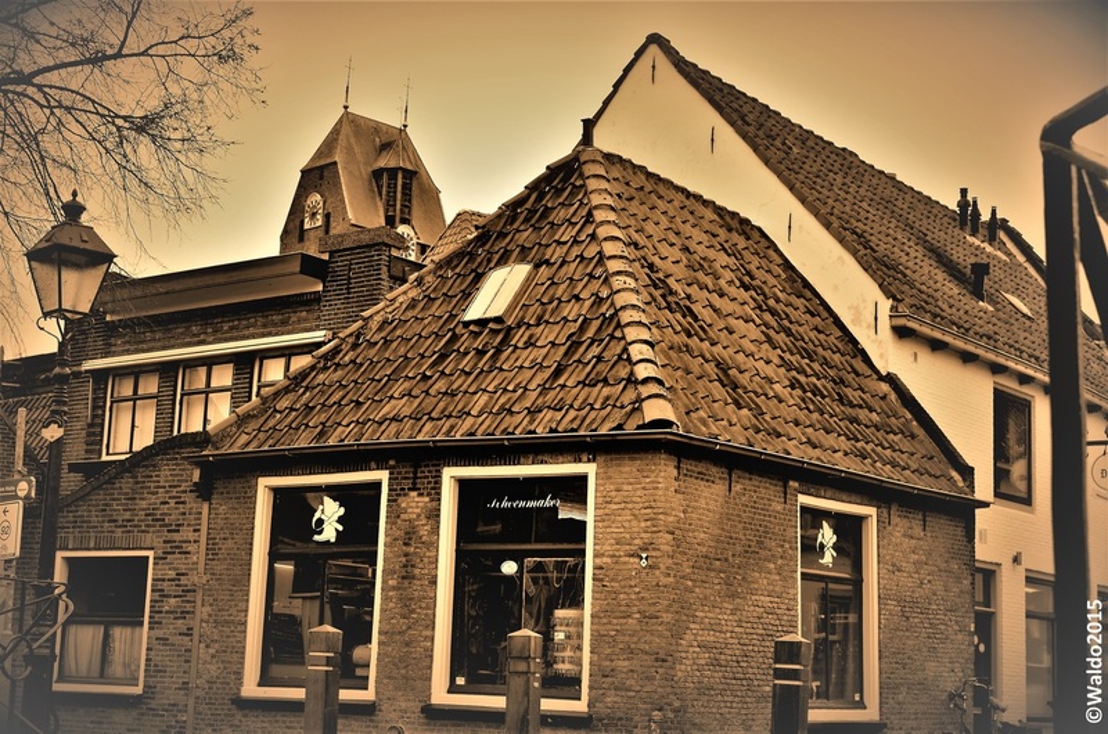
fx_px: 1751
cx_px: 554
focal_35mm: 57
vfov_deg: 23.7
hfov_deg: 35.1
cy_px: 367
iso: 180
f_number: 8
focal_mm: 38
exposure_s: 1/25
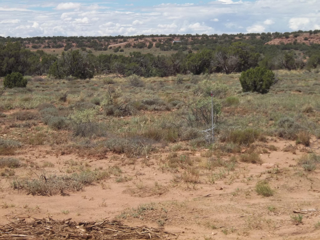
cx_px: 160
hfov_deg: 20.4
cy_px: 120
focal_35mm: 96
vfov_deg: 15.4
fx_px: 887
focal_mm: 17.1
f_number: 16
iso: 80
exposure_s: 1/100
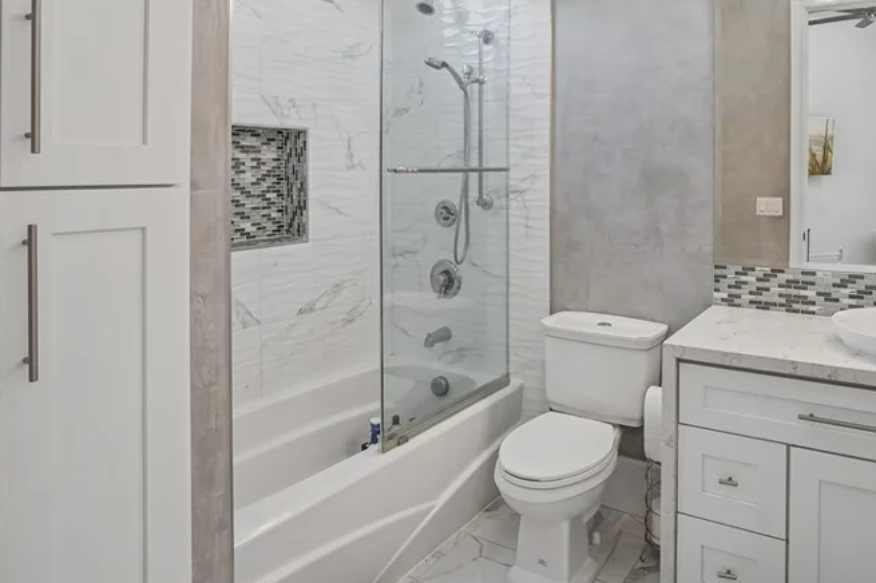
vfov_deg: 49.8
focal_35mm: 25
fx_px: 608
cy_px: 171
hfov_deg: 70.6
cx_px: 538
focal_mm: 16
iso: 400
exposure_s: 1/13
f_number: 8
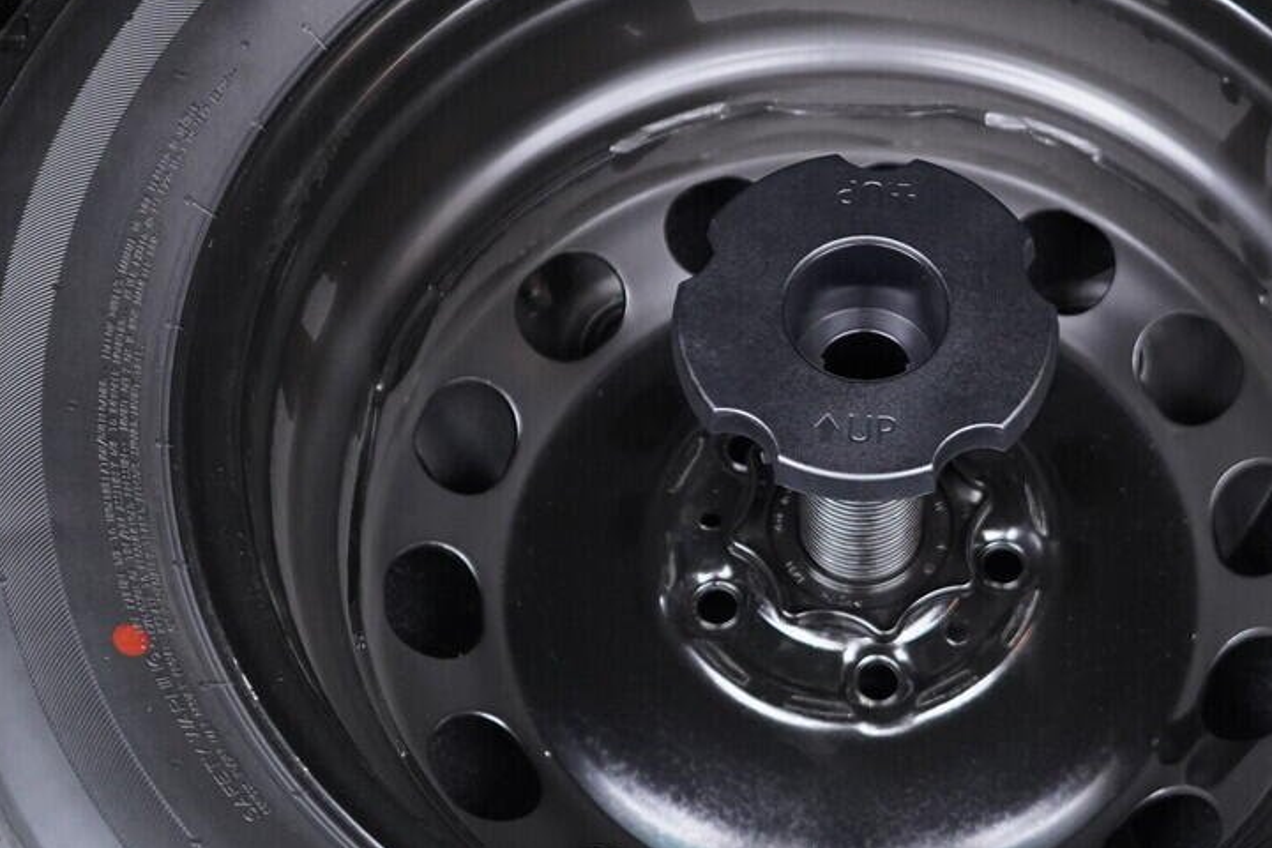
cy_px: 488
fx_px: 2544
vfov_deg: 18.9
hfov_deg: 27.8
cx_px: 890
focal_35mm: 72
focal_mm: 24
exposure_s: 1/40
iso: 1600
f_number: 2.8
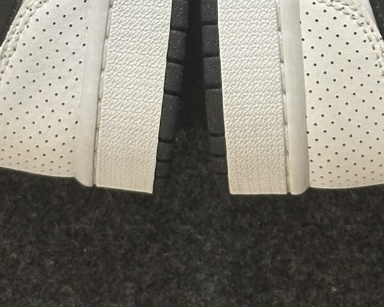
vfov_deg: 7.7
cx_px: 205
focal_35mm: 197
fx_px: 2239
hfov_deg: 9.8
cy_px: -171
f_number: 1.78
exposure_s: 1/33
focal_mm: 6.86
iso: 200
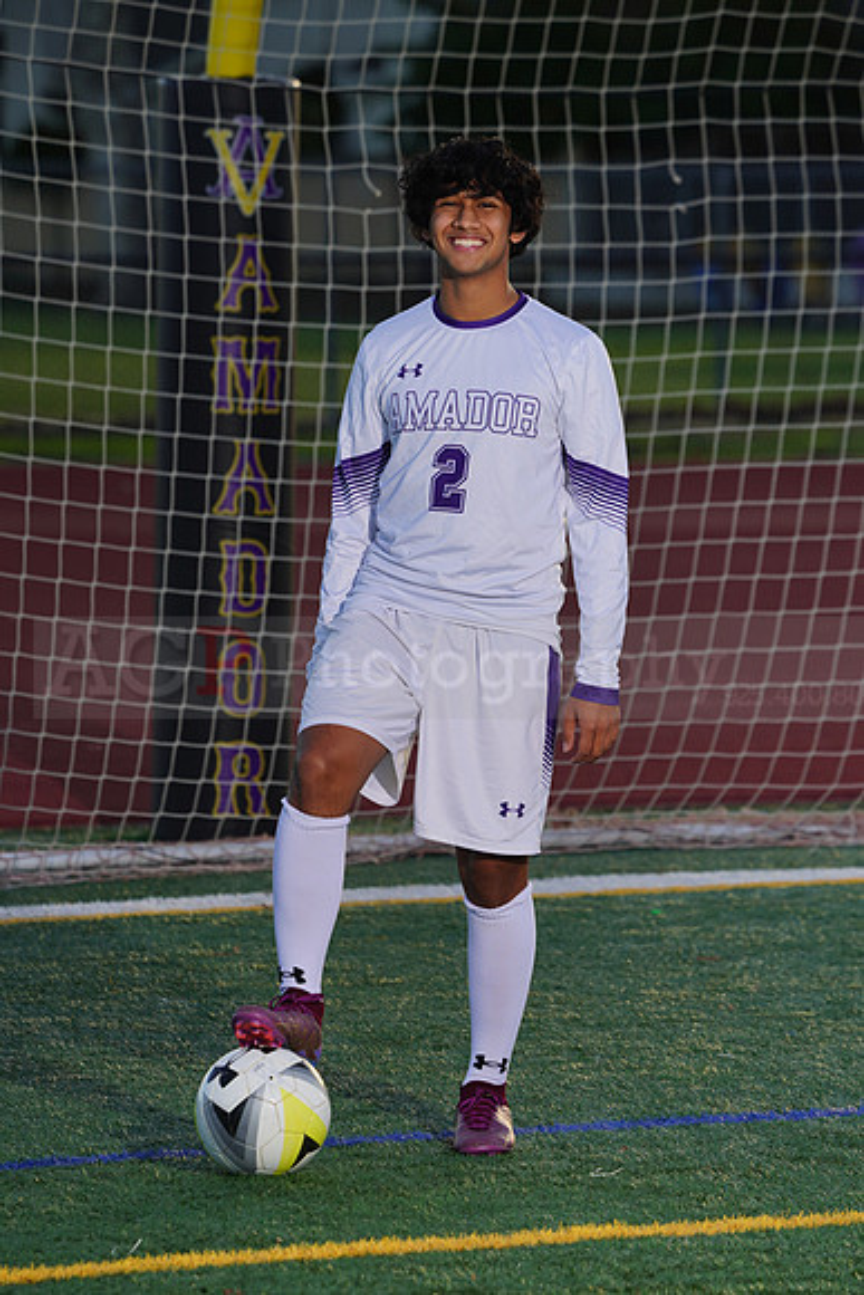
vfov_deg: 7.5
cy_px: 648
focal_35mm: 274
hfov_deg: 5.0
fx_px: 9857
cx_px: 432
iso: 100
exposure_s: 1/200
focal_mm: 274
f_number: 8
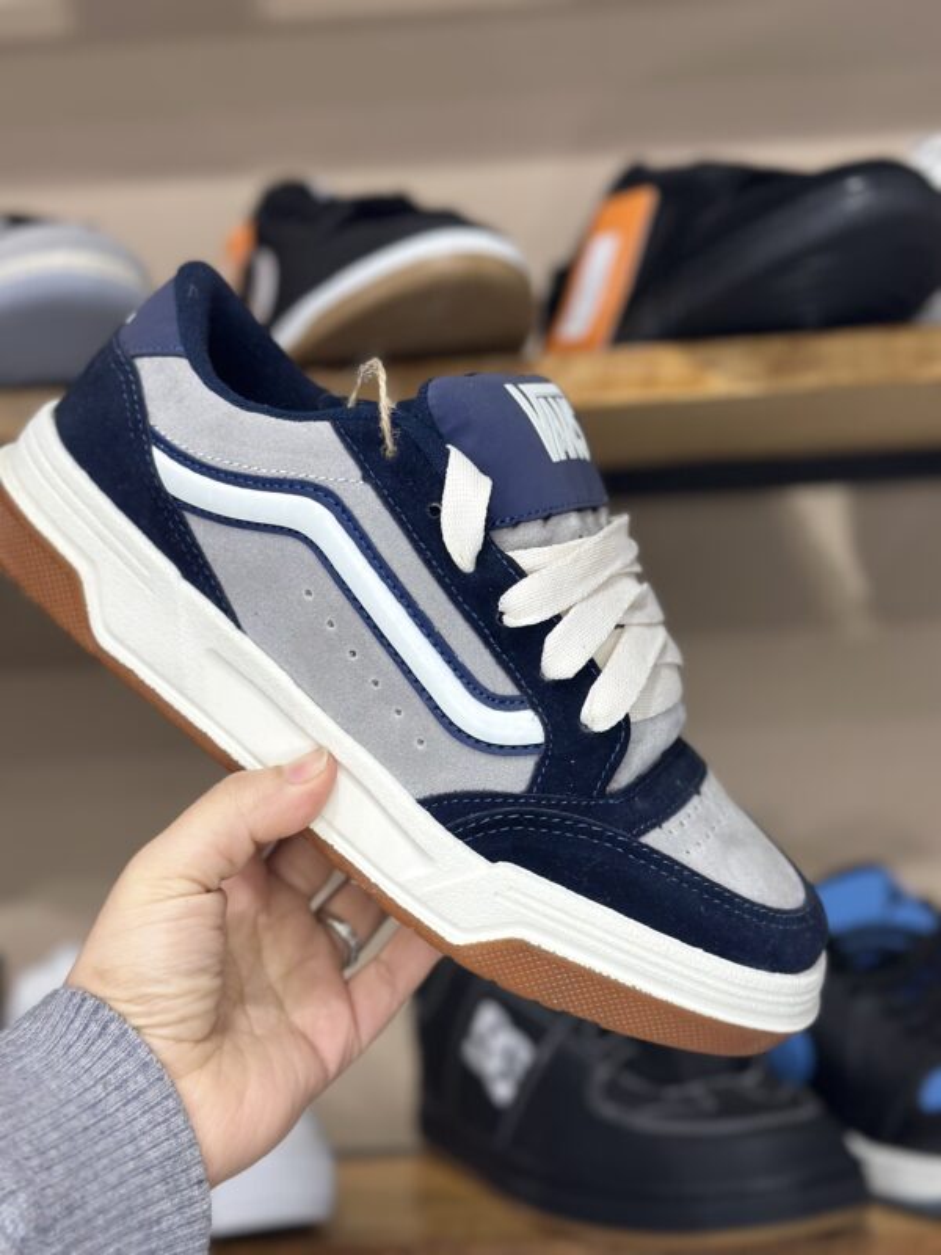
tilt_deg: +4.2
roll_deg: +0.8
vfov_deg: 39.7
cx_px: 470
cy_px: 628
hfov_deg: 30.3
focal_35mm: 48
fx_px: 1740
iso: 125
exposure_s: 1/100
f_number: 1.78
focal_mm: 6.86
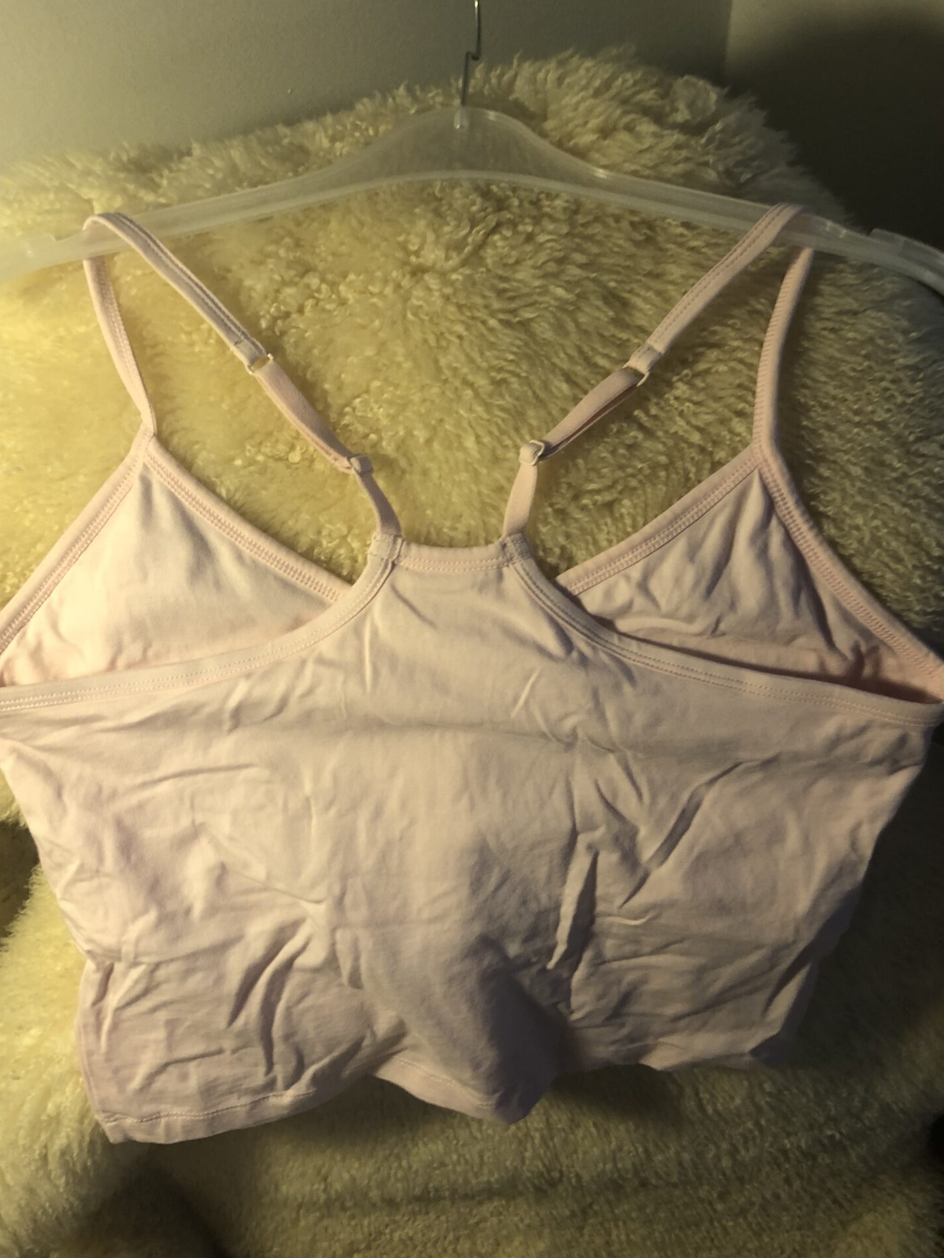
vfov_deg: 59.9
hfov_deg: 46.8
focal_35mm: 30
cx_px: 455
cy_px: 650
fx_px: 1090
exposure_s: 1/20
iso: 40
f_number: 1.8
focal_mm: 3.99
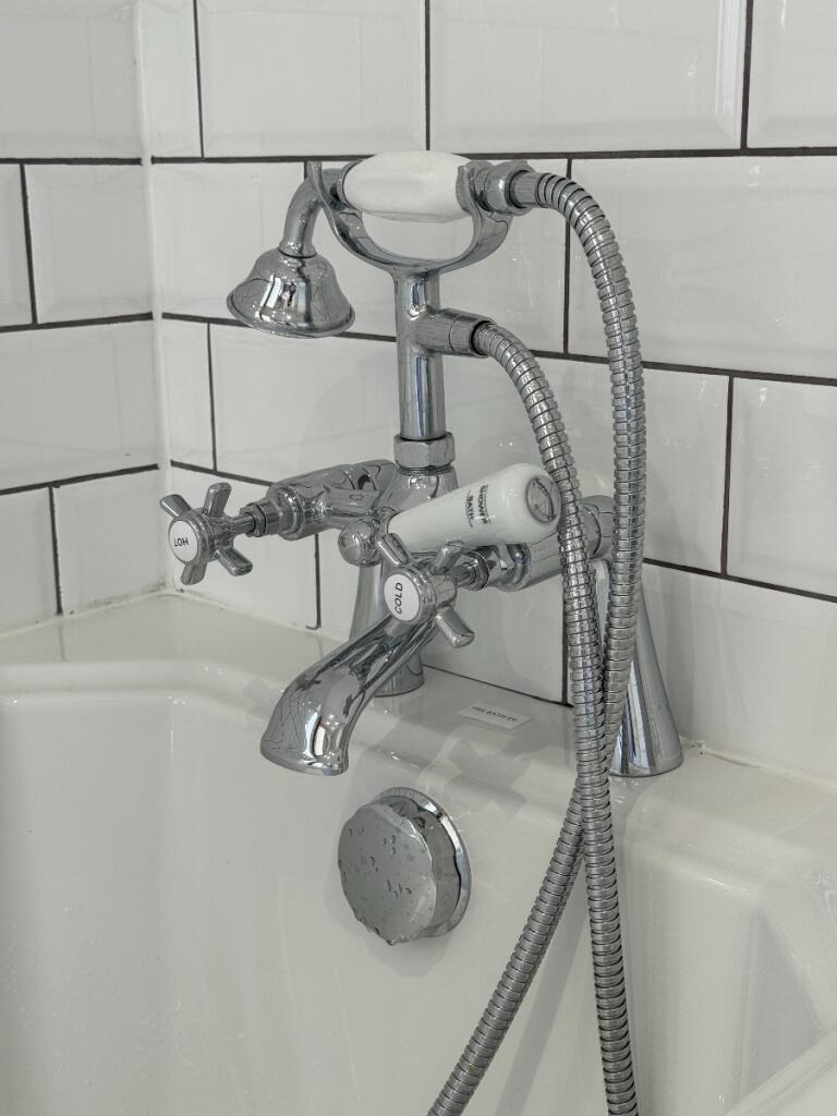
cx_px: 418
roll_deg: +1.0
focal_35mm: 48
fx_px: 1547
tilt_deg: -14.1
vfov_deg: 39.7
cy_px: 558
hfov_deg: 30.3
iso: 64
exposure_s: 1/50
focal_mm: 6.86
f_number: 1.78
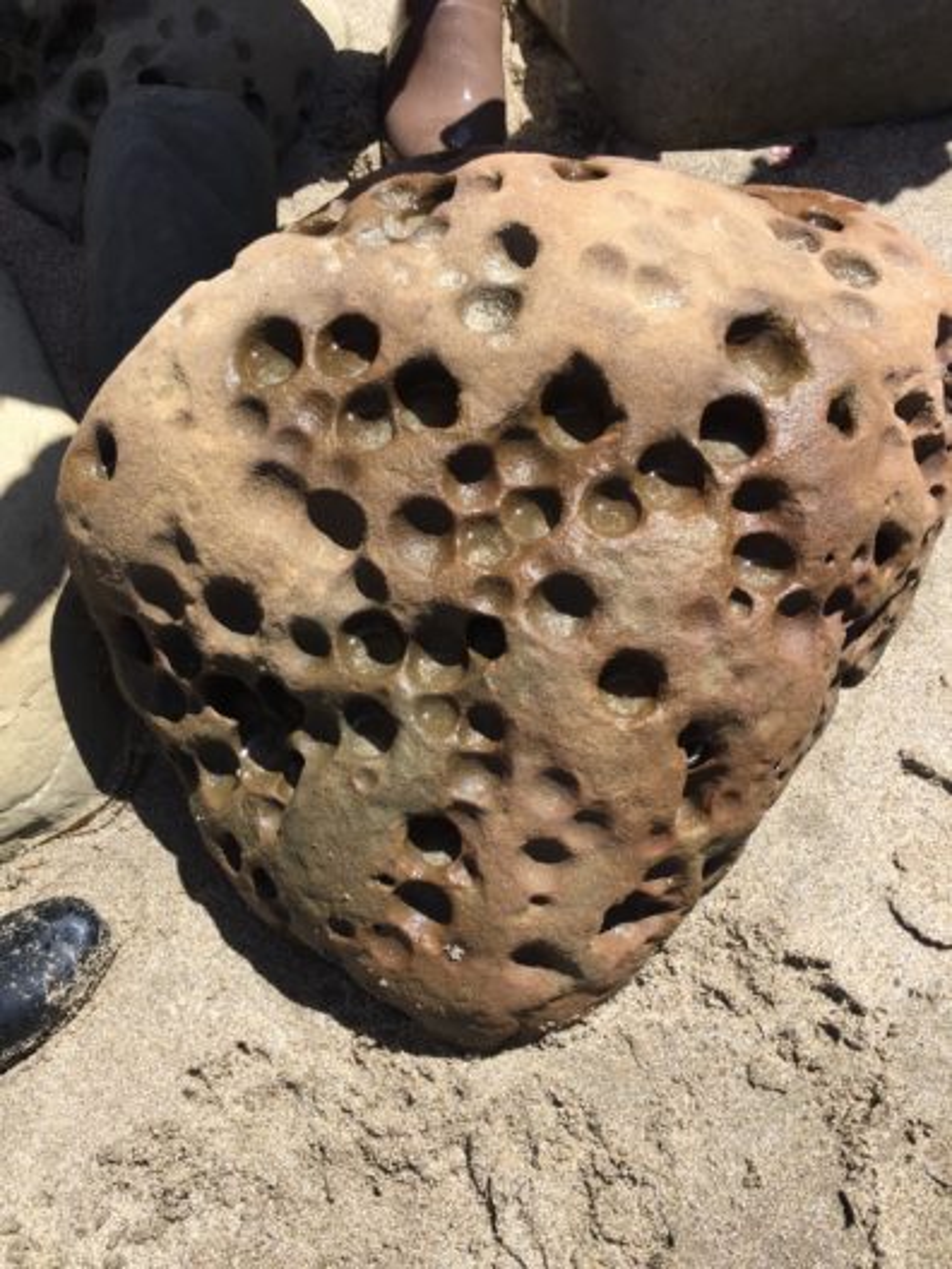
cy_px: 634
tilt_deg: -56.5
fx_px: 1063
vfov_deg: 61.7
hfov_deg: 48.2
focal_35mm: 29
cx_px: 476
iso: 32
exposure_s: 1/898
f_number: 2.2
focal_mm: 4.15
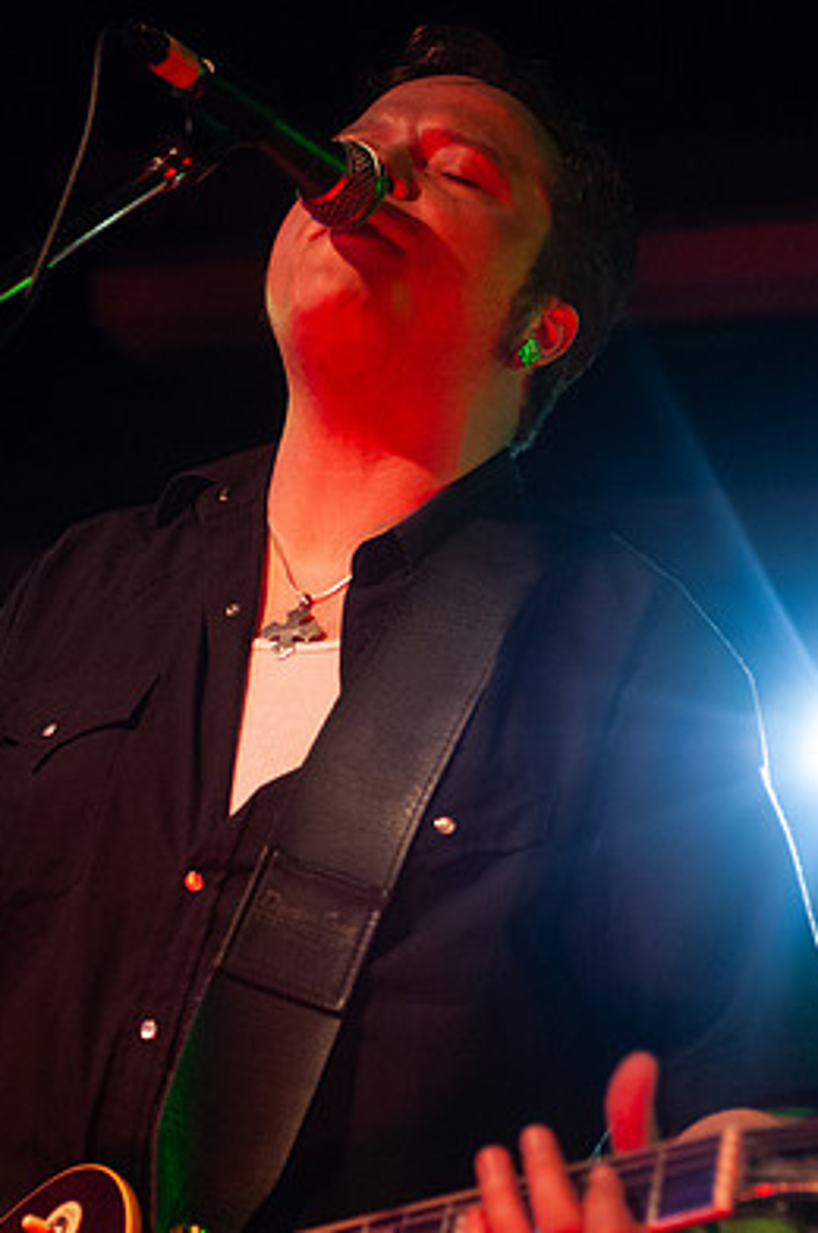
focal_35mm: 100
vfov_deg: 20.4
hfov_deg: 13.6
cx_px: 398
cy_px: 657
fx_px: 3420
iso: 800
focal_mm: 58
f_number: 2.8
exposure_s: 1/50
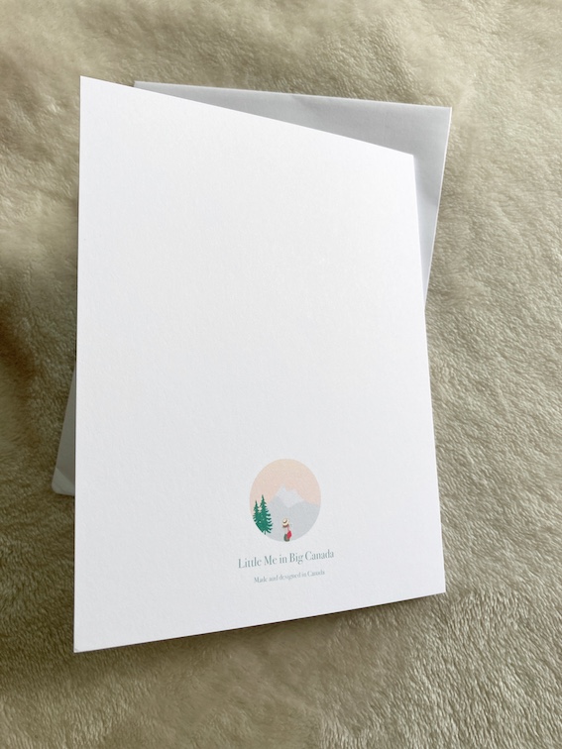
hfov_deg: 49.7
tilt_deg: -78.8
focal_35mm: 28
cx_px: 281
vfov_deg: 63.4
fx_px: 606
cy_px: 374
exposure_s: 1/407
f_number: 1.8
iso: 20
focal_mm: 3.99
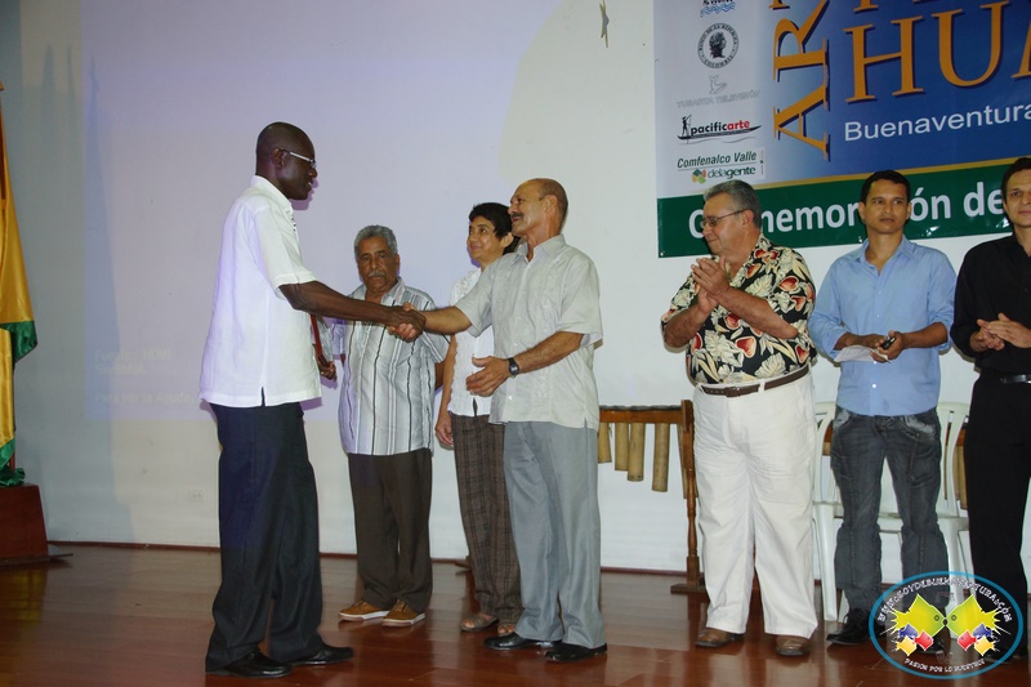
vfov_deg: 31.9
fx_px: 1203
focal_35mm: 42
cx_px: 516
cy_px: 344
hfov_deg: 46.4
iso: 800
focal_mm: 28
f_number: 4
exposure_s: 1/80
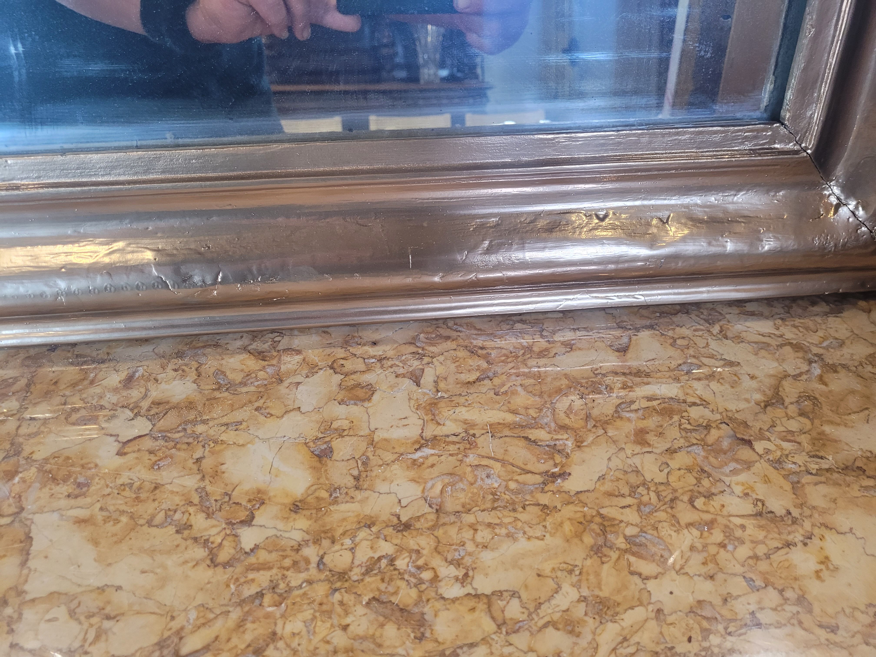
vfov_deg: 53.1
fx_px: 658
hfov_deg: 67.3
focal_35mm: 26
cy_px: 328
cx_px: 438
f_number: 1.8
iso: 320
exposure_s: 1/50
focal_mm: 5.4
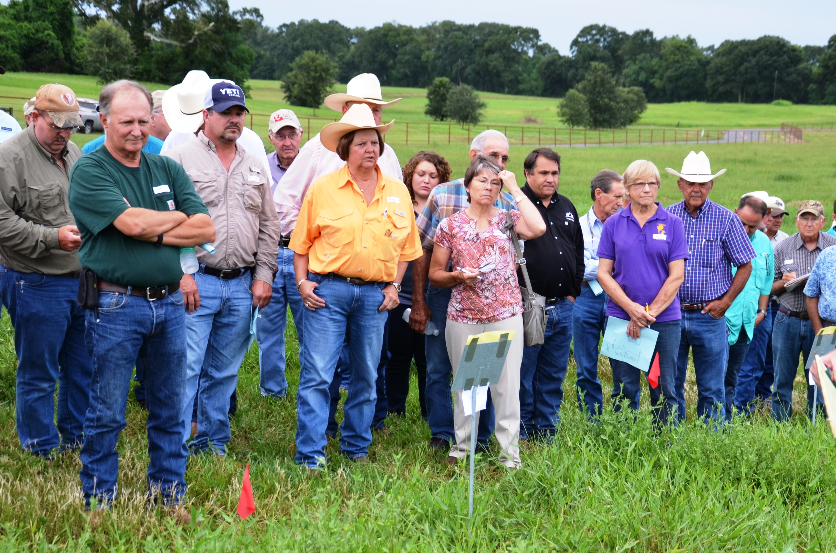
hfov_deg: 26.3
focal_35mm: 77
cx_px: 495
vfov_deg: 17.6
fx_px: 1784
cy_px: 390
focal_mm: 34
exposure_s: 1/100
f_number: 5
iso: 320
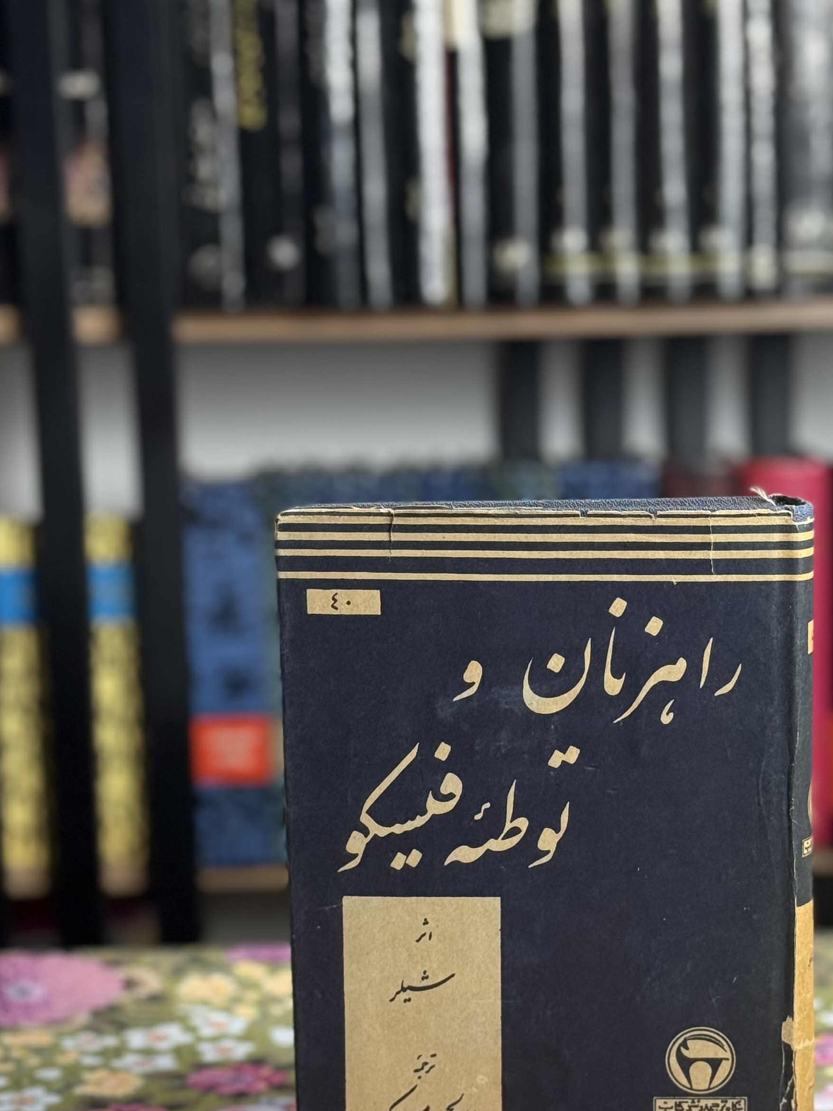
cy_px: 703
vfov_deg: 23.5
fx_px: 2663
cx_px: 552
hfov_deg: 17.7
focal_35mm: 83
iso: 160
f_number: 1.78
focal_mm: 6.76
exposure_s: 1/100
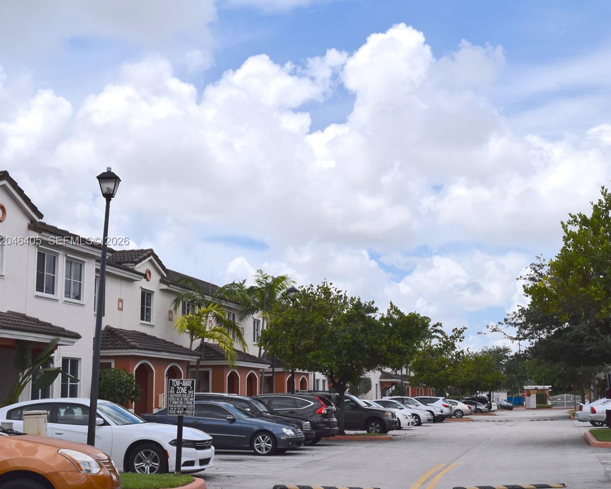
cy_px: 242
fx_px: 995
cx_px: 357
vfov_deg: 27.6
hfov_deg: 34.1
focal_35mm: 55
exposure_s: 1/640
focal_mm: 32
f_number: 13
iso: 200
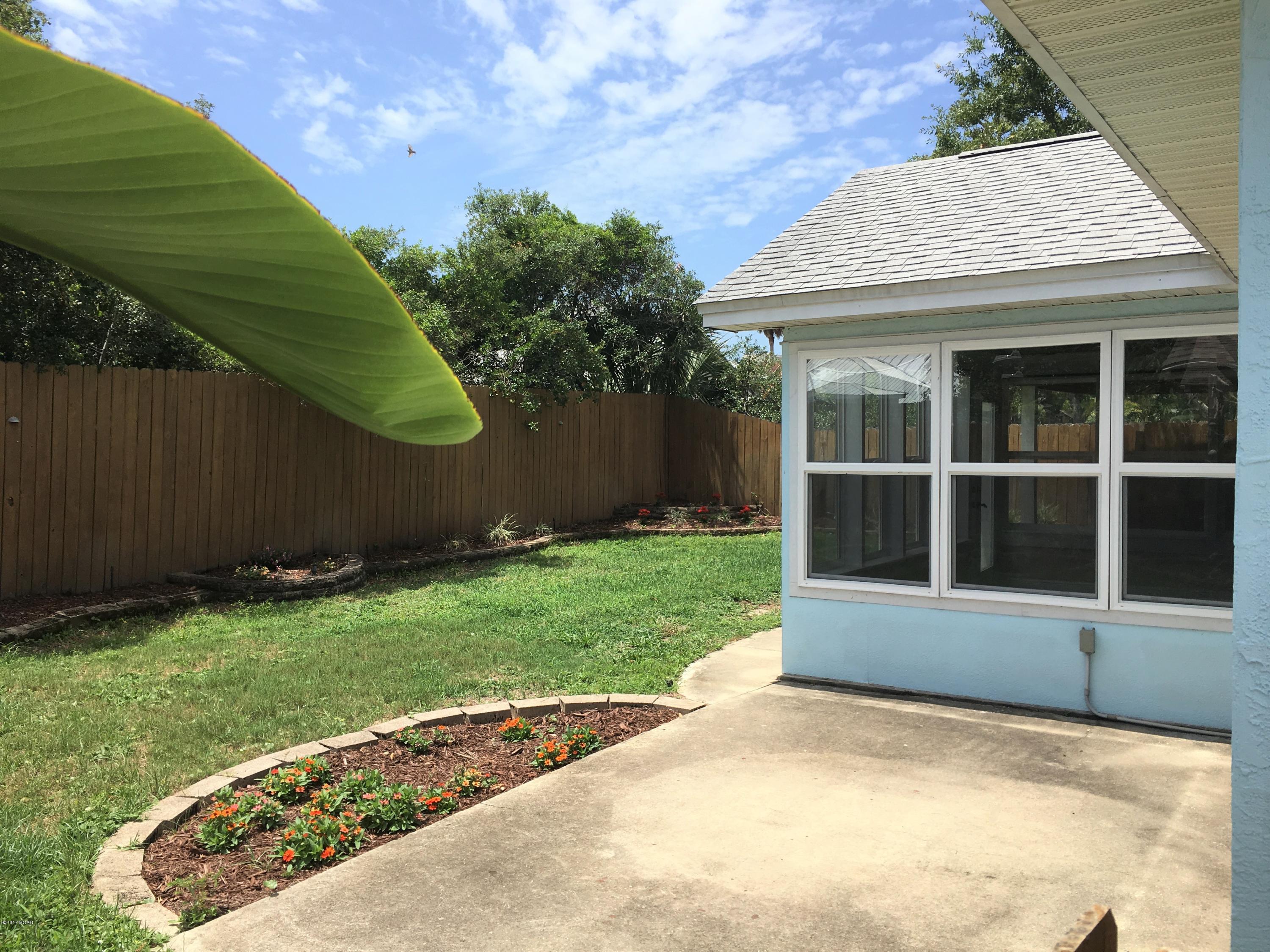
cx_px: 635
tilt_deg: -1.5
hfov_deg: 61.7
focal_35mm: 29
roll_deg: -0.8
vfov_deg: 48.2
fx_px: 1064
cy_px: 476
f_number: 2.2
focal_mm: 4.15
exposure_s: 1/1508
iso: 25
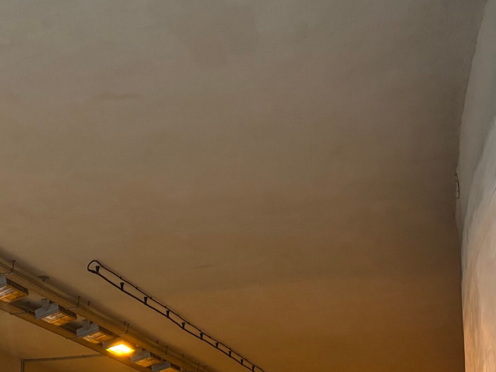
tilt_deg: +9.4
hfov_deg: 31.0
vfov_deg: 22.9
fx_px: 874
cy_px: 383
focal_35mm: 61
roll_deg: -1.2
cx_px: 110
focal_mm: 5.96
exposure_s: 1/50
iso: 500
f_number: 1.6
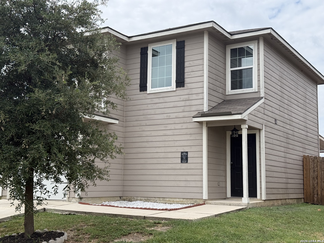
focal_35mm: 48
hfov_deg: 39.7
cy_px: 122
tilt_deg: +8.8
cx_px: 162
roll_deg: -0.6
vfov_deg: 30.3
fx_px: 449
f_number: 1.78
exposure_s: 1/4329
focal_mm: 6.76
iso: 80
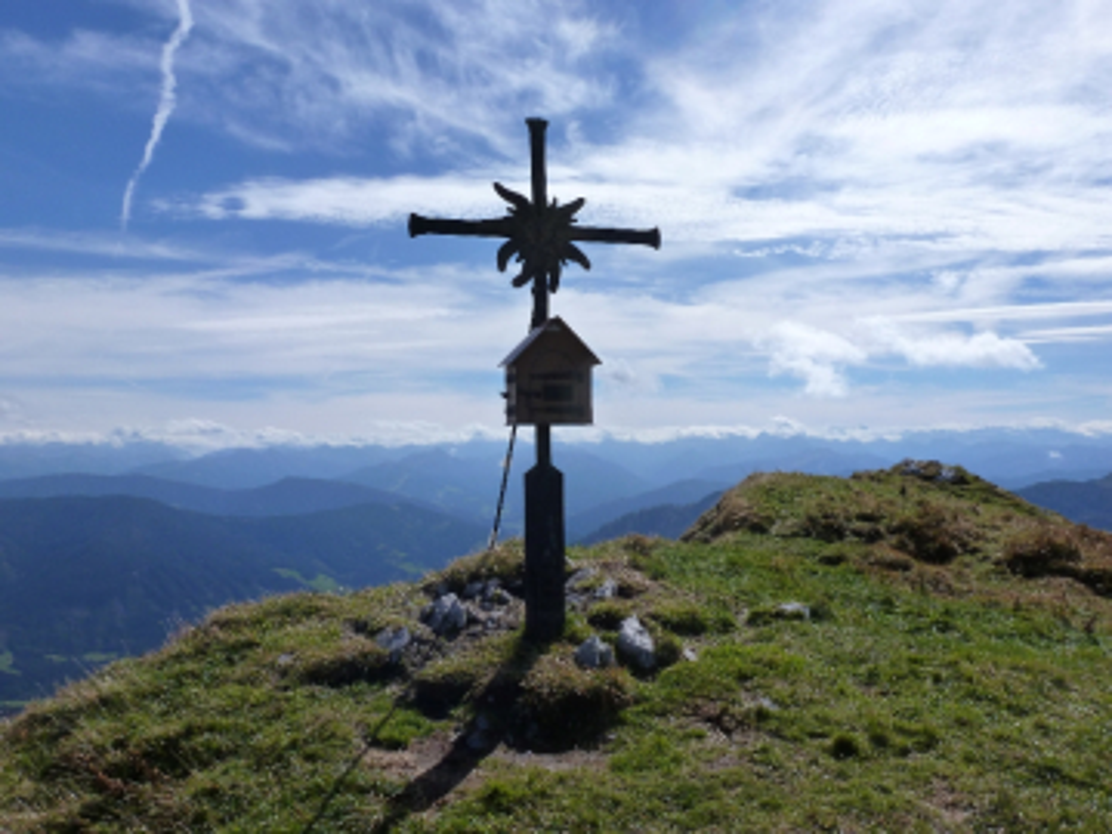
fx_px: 899
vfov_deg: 49.7
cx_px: 556
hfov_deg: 63.4
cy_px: 417
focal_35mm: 28
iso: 160
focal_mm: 5
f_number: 5.6
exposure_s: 1/1000
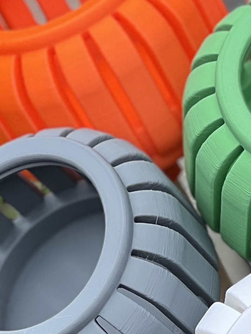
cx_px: 415
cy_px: 343
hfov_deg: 4.6
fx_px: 3113
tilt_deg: -51.0
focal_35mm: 322
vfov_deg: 6.1
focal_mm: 9
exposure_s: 1/247
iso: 25
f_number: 2.8
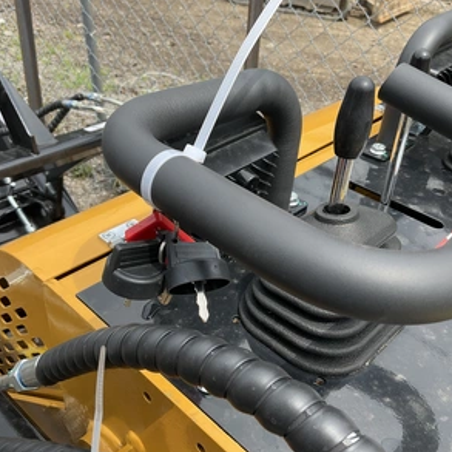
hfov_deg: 47.2
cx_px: 218
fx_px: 517
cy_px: 230
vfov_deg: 47.2
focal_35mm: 35
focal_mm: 3
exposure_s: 1/869
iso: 25
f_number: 1.8
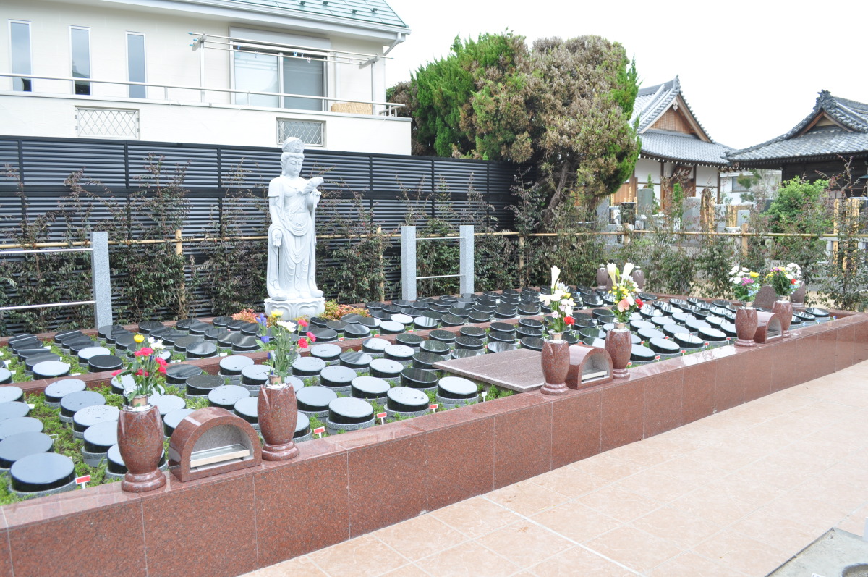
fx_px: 650
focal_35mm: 27
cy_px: 288
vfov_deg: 47.8
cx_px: 434
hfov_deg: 67.4
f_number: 5.6
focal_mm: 18
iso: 200
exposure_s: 1/160
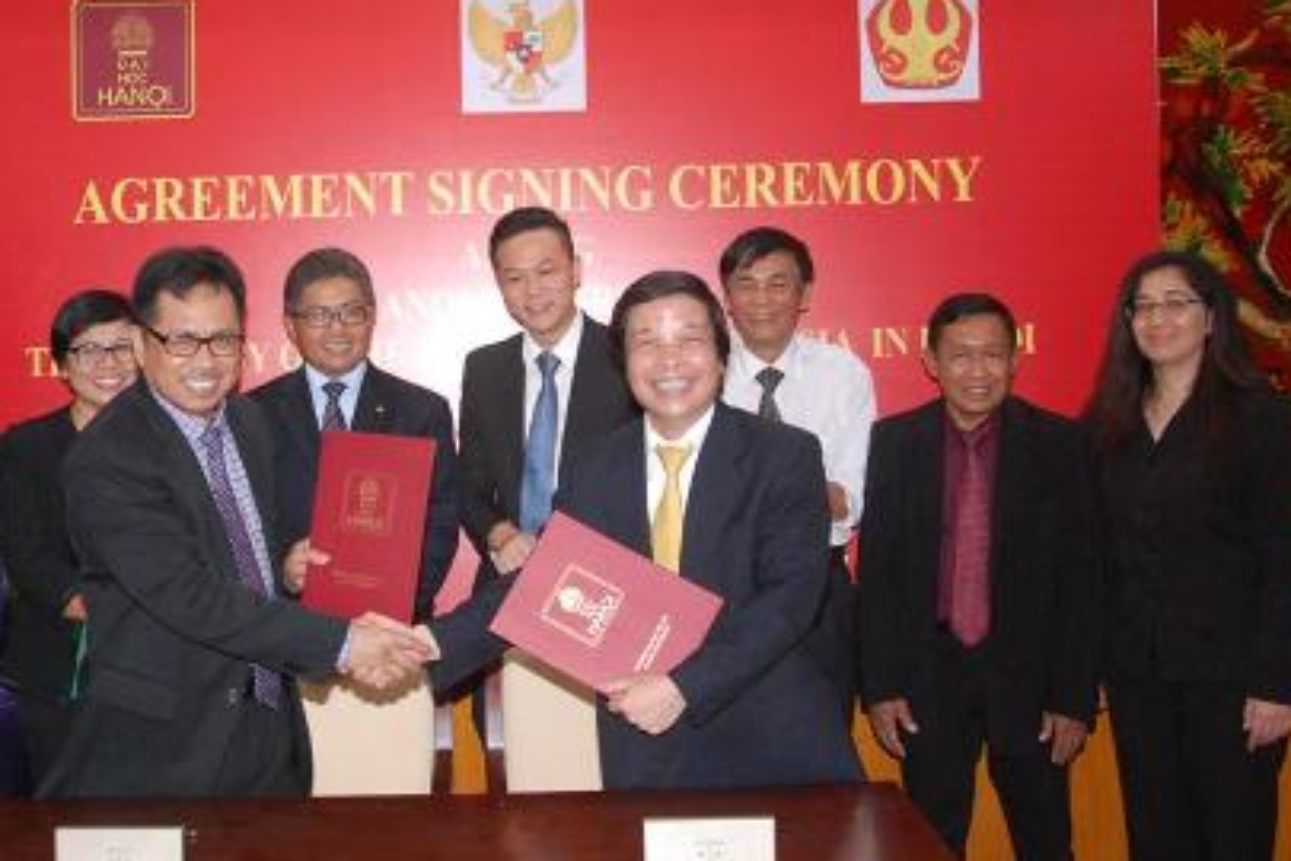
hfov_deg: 34.8
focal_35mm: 57
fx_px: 2044
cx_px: 453
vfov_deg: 23.7
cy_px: 300
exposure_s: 1/80
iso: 1000
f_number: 4
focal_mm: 24
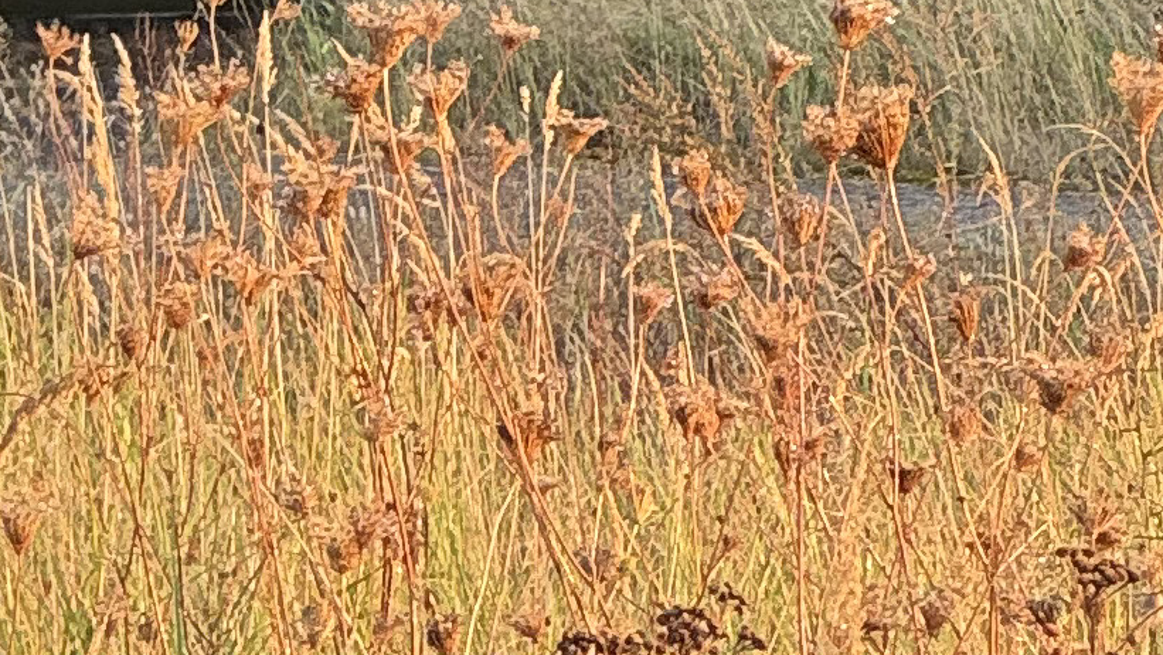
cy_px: -119
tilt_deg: +0.2
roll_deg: -1.0
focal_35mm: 412
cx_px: -741
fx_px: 12707
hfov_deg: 5.2
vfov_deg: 2.9
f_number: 2.8
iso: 32
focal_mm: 9
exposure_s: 1/99
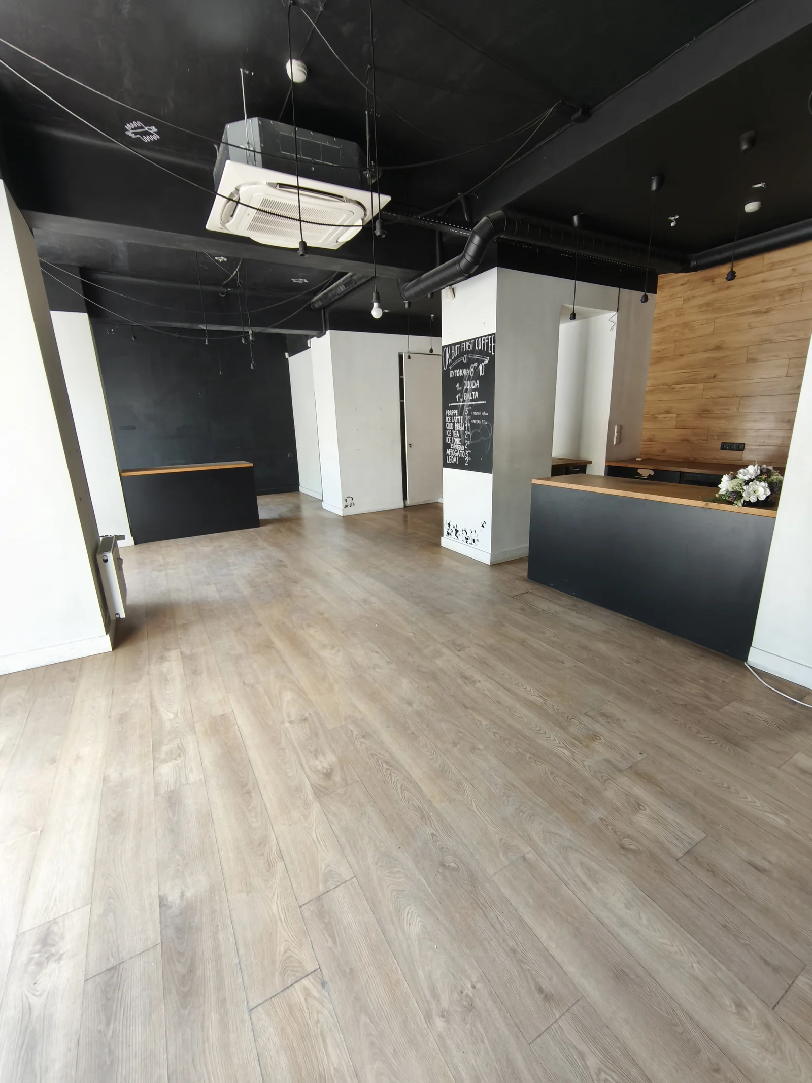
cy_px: 542
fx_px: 469
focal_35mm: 15
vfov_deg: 98.2
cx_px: 406
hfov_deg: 81.8
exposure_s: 1/33.3
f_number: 2.2
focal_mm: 1.91
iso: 320
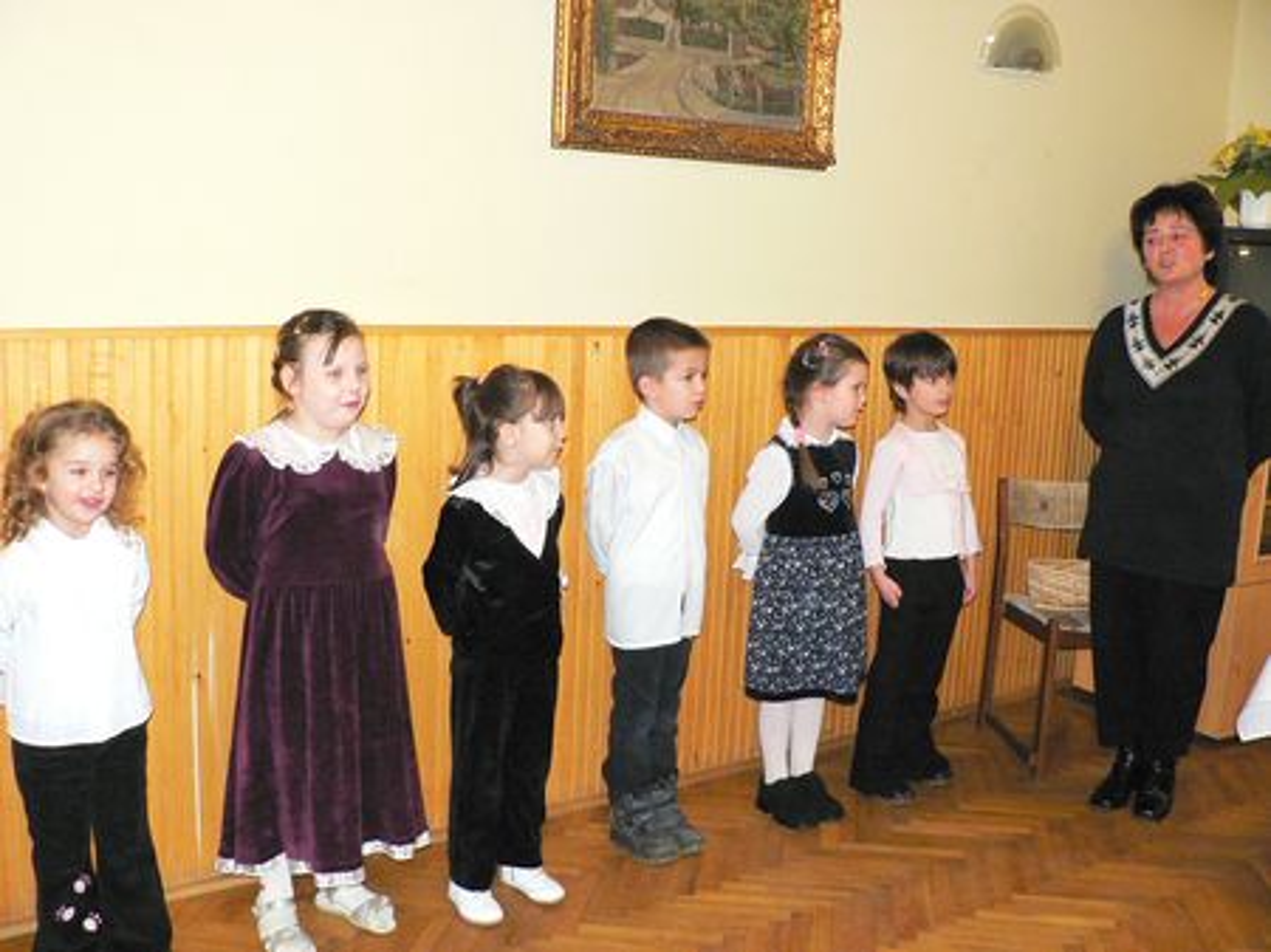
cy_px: 476
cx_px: 636
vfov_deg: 40.7
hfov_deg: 52.7
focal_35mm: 35
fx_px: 1284
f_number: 2.8
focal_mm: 6
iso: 400
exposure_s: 1/60
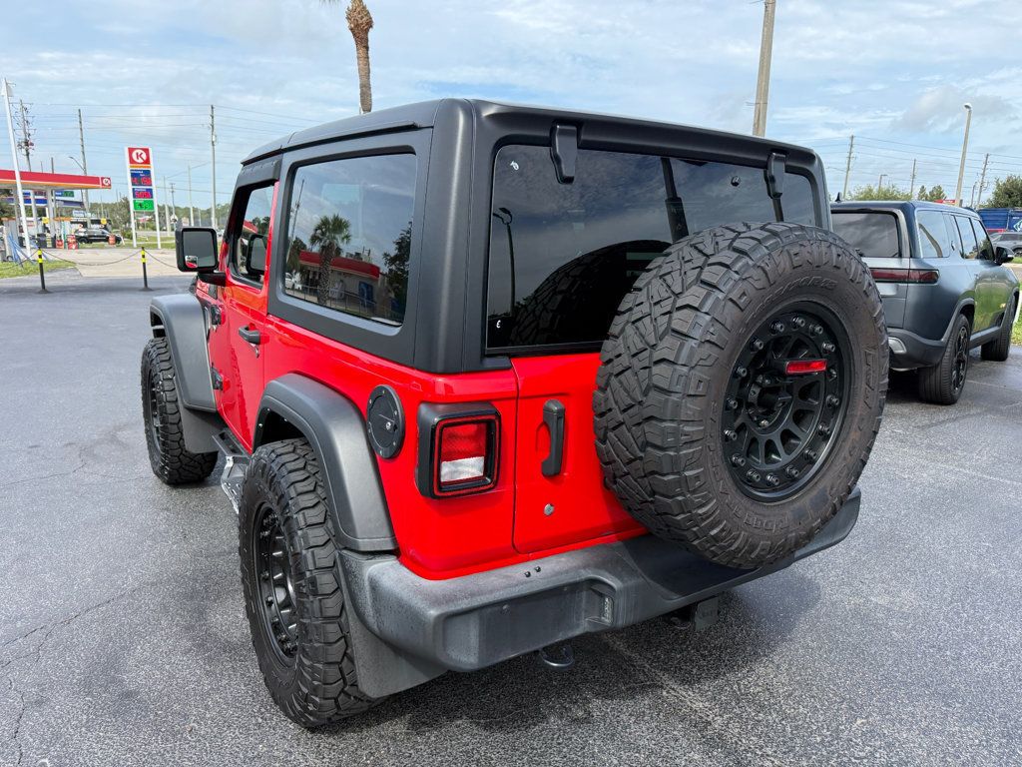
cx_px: 511
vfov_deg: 56.8
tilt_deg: -10.8
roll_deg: -0.7
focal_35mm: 24
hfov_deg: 71.6
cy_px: 384
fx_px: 709
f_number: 1.78
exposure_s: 1/2000
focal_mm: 6.76
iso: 100
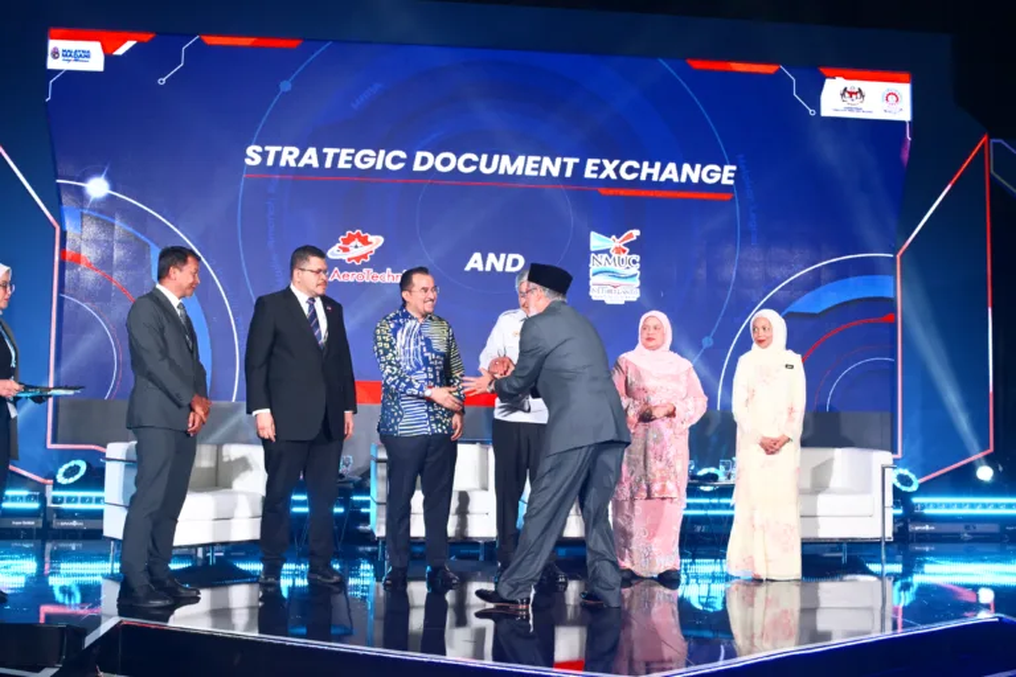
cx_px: 508
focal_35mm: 38
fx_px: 1058
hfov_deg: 51.3
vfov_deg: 35.5
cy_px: 338
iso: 4000
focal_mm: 25
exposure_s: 1/100
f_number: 5
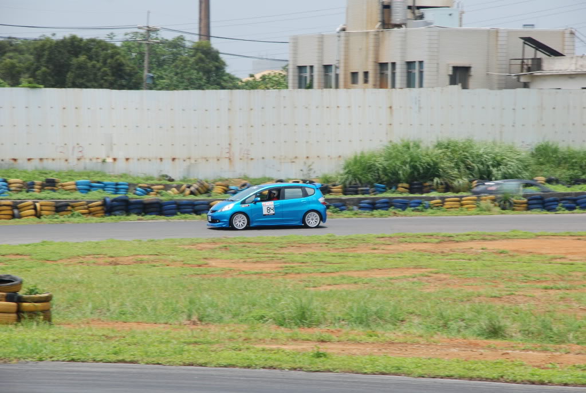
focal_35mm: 188
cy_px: 196
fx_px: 3059
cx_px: 293
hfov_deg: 10.9
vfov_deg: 7.4
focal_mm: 125
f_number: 11
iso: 100
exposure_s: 1/125
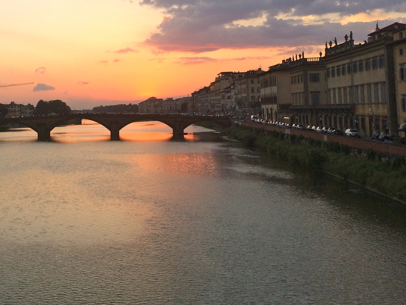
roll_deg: -1.6
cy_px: 75
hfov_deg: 40.1
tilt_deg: +1.6
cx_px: 100
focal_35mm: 46
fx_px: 539
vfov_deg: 30.9
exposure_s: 1/285
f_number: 2.2
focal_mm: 4.15
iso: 32
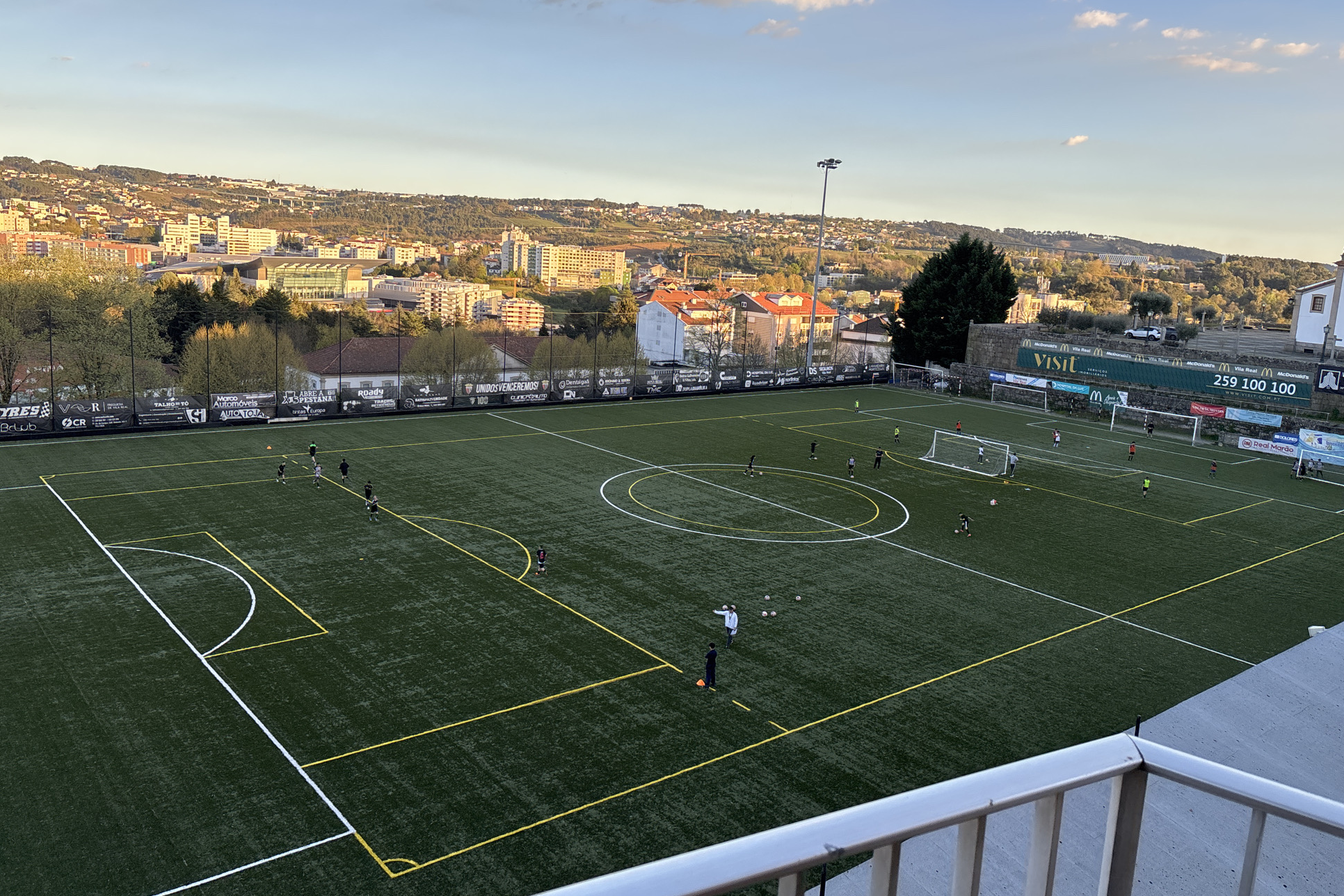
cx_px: 673
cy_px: 428
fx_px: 1045
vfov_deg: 46.4
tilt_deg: -9.4
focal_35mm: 28
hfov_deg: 65.5
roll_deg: -3.7
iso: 50
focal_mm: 5.96
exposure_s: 1/679
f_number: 1.6
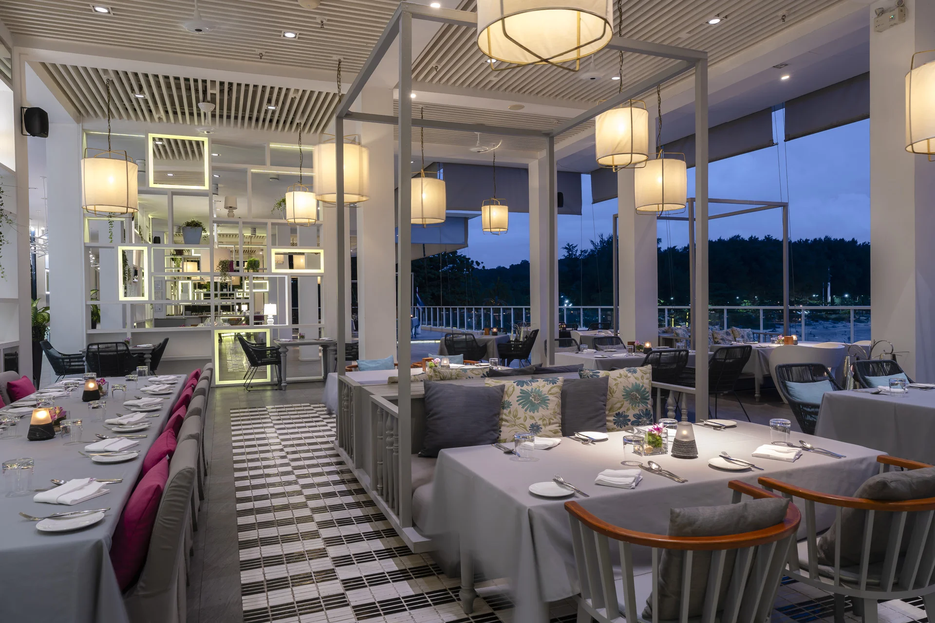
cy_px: 312
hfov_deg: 75.6
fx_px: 603
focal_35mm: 23
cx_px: 468
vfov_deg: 54.7
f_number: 11
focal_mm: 23.2
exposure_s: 6
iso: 50
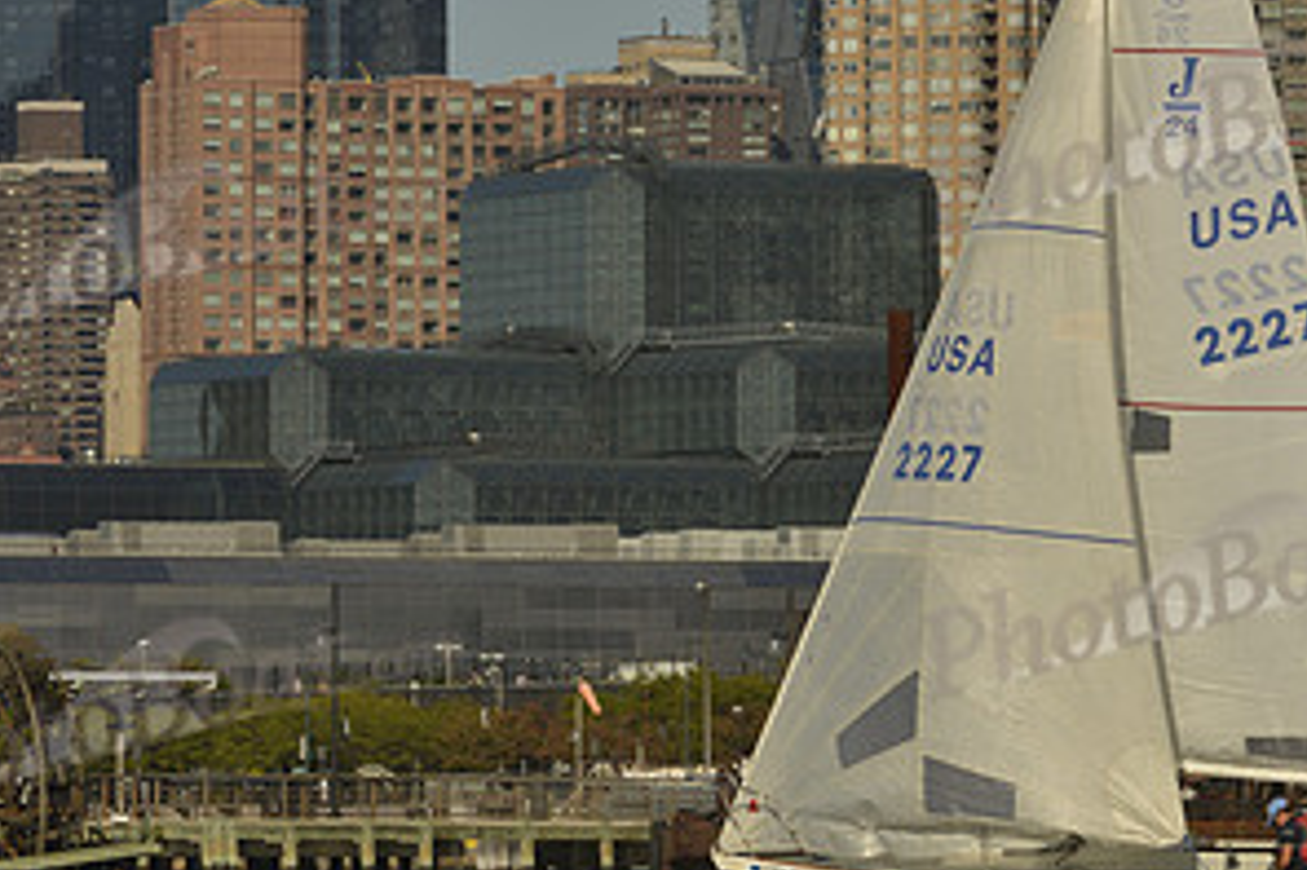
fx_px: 14223
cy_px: 417
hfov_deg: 5.3
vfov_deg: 3.5
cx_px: 698
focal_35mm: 392
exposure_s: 1/1000
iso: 200
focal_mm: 200
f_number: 10
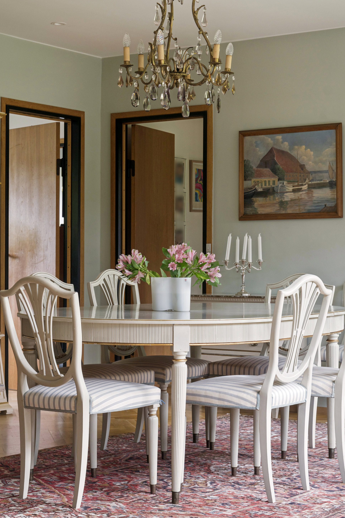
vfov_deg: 26.0
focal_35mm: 78
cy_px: 264
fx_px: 1121
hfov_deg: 17.5
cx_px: 167
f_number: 8
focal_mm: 50
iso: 250
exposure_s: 1/5
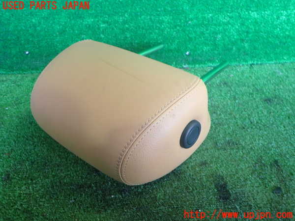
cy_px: 110
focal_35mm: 30
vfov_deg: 46.8
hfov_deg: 60.0
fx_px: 256
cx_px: 148
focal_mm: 5.4
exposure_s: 1/50
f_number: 2.3
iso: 200
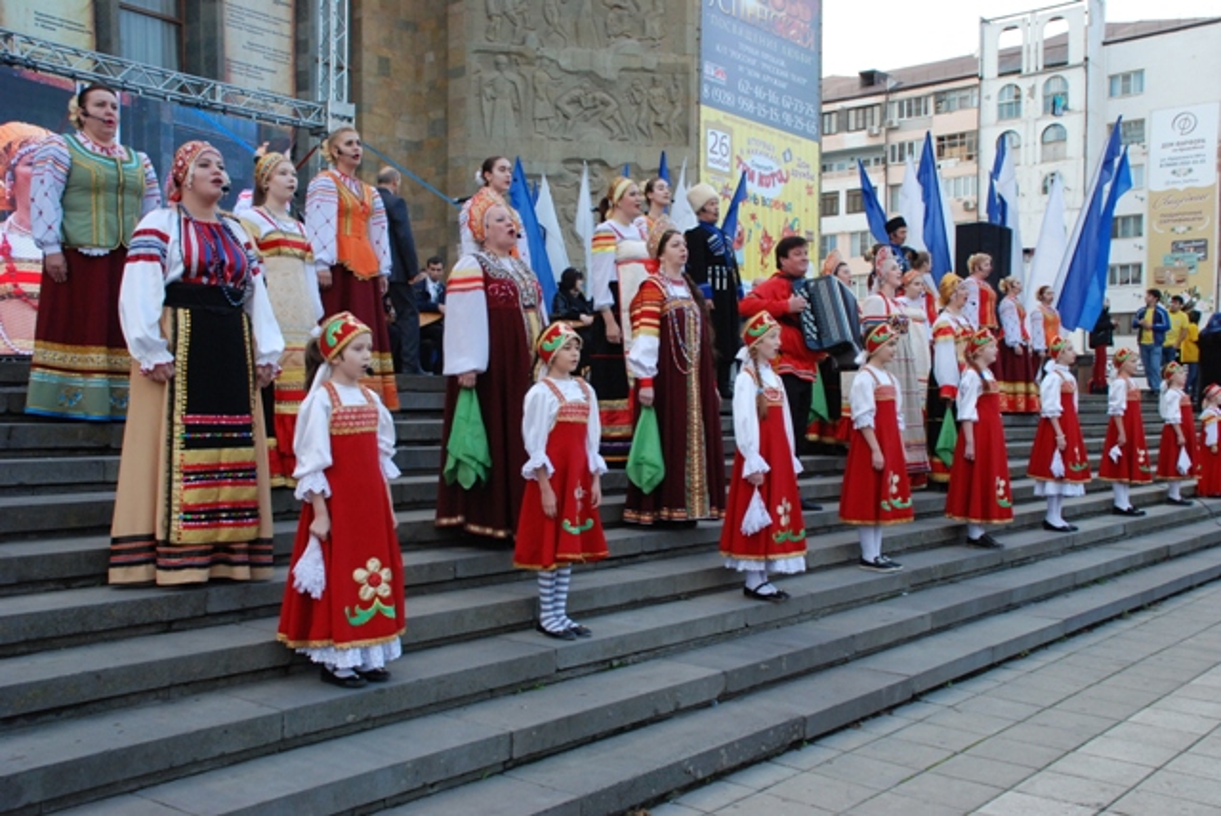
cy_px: 408
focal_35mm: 36
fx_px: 1222
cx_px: 610
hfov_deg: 53.1
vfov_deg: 36.9
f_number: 7.1
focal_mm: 24
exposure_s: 1/200
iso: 800
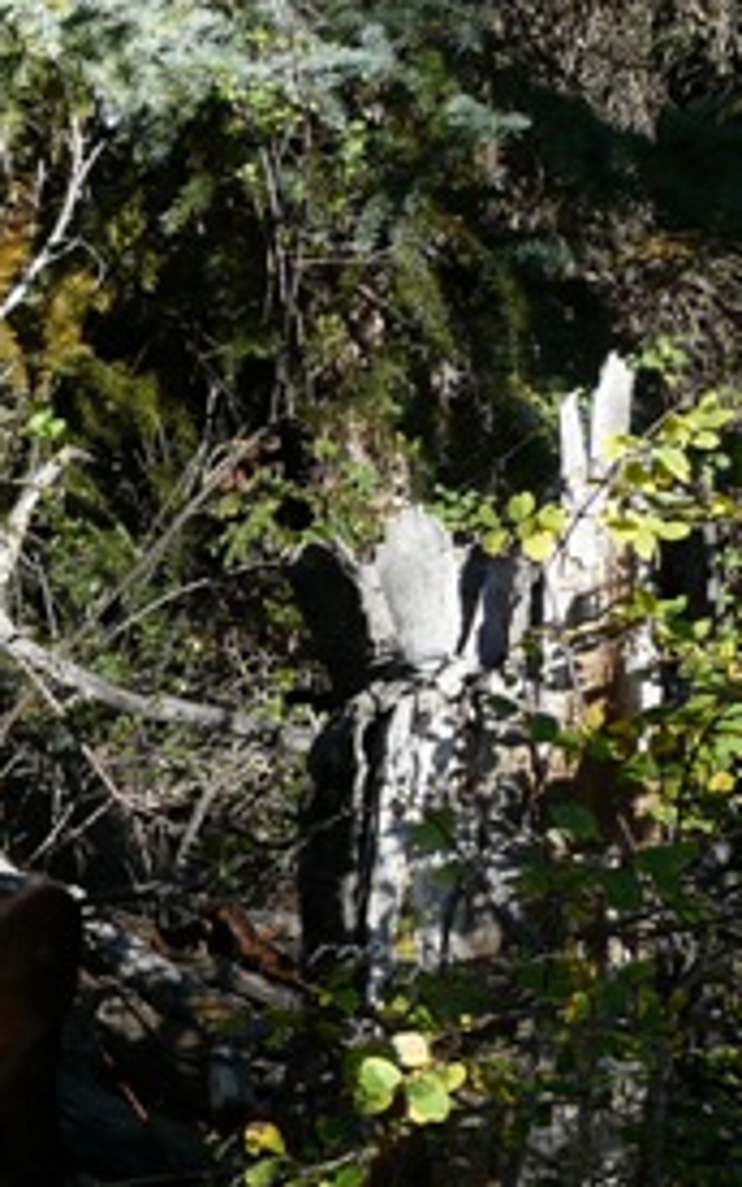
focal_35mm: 69
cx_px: -526
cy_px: 919
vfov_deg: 29.2
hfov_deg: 16.3
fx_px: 2231
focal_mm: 4.6
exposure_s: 1/250
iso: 100
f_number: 4
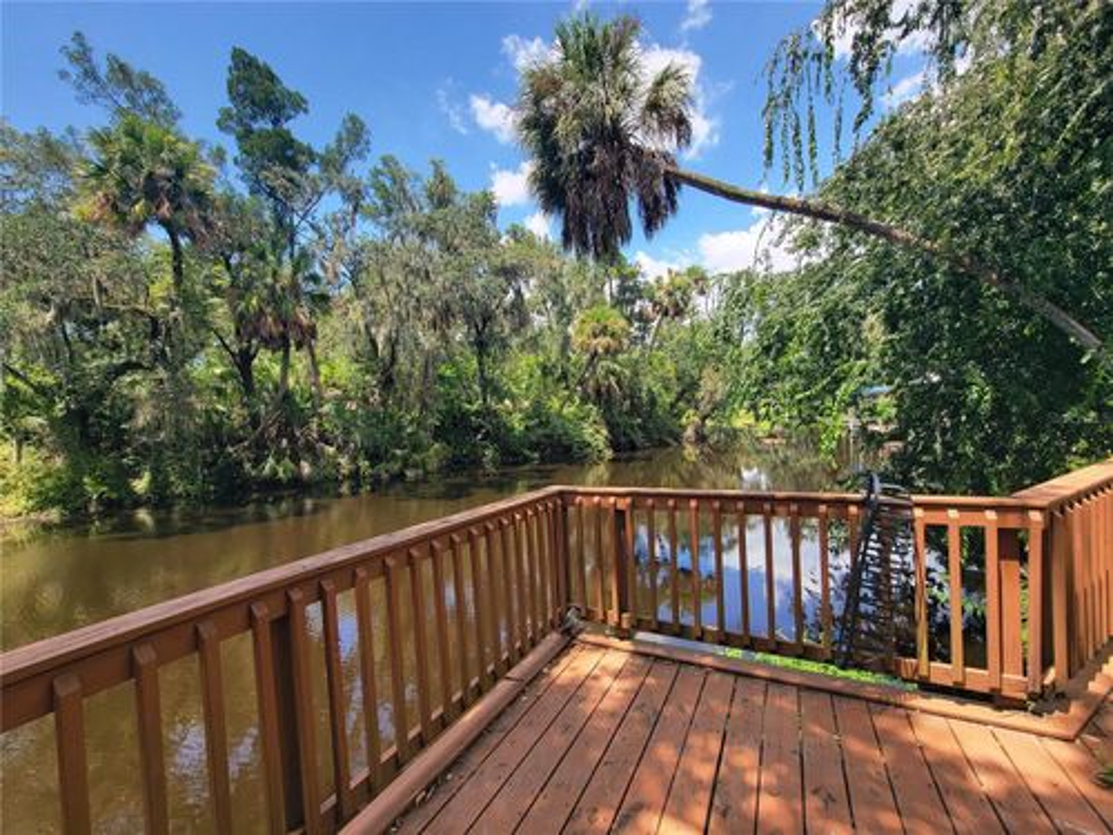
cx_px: 556
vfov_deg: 89.9
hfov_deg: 106.2
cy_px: 418
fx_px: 418
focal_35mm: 13
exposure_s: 1/588
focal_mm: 2.2
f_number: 2.2
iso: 50
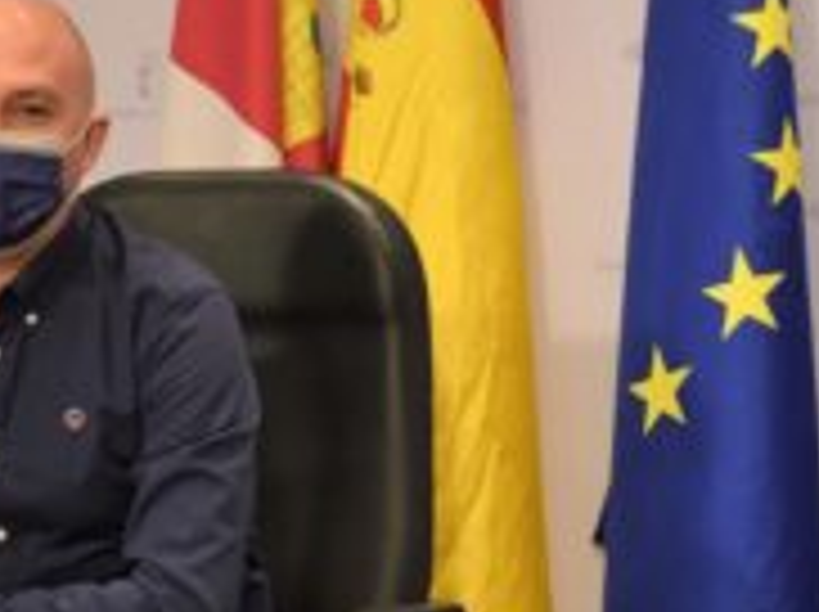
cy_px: 450
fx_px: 3038
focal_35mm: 129
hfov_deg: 15.2
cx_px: 720
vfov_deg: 11.5
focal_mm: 27
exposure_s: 1/60
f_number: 4
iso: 640
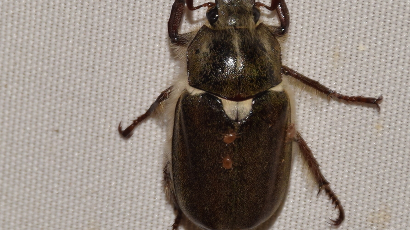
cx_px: 219
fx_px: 2565
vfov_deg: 5.1
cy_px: 109
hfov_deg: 9.1
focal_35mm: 236
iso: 125
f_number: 10
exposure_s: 1/160
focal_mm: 140
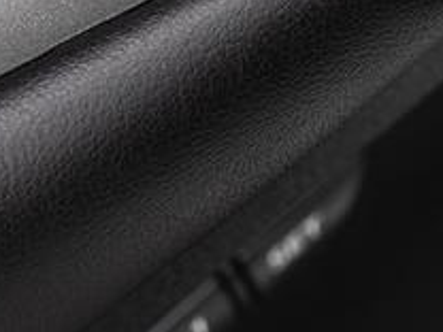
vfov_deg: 3.2
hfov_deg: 4.2
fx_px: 5964
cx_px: -30
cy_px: -126
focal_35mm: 466
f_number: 5.6
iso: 100
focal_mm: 70
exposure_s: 1/2
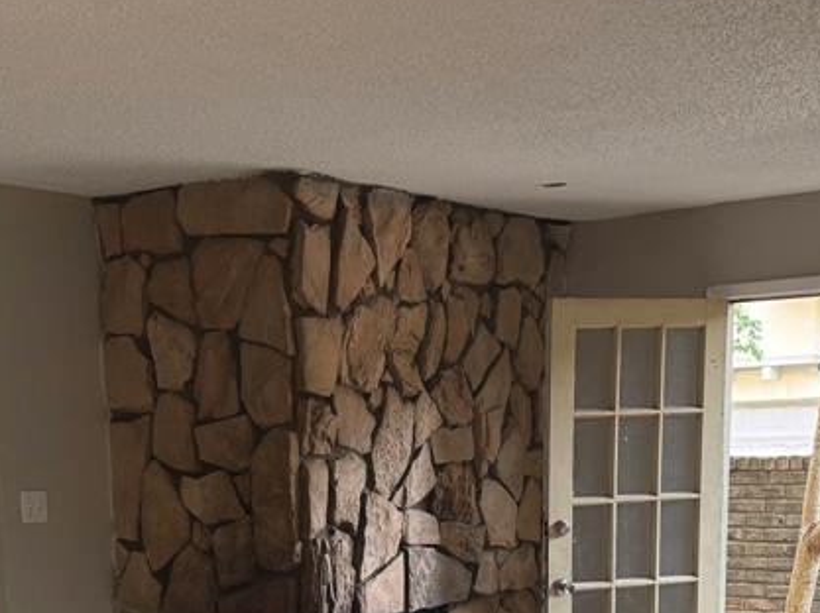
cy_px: 664
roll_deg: +1.2
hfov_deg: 32.7
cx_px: 362
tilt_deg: -9.0
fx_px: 1396
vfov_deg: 23.4
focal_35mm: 59
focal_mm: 6.76
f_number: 1.78
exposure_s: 1/166
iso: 200
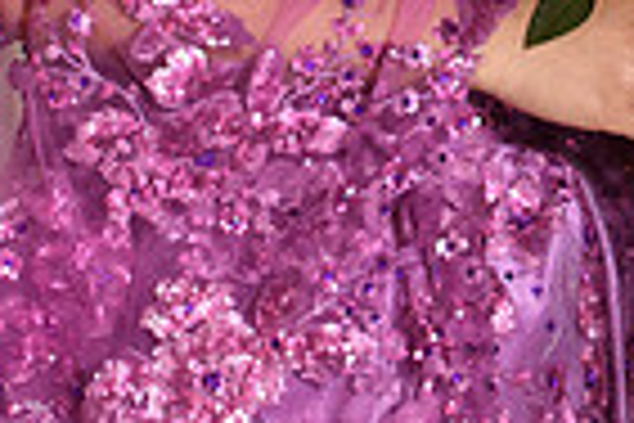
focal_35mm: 438
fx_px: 7713
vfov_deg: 3.1
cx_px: 784
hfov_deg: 4.7
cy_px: -399
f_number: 4.5
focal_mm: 72
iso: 1000
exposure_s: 1/80
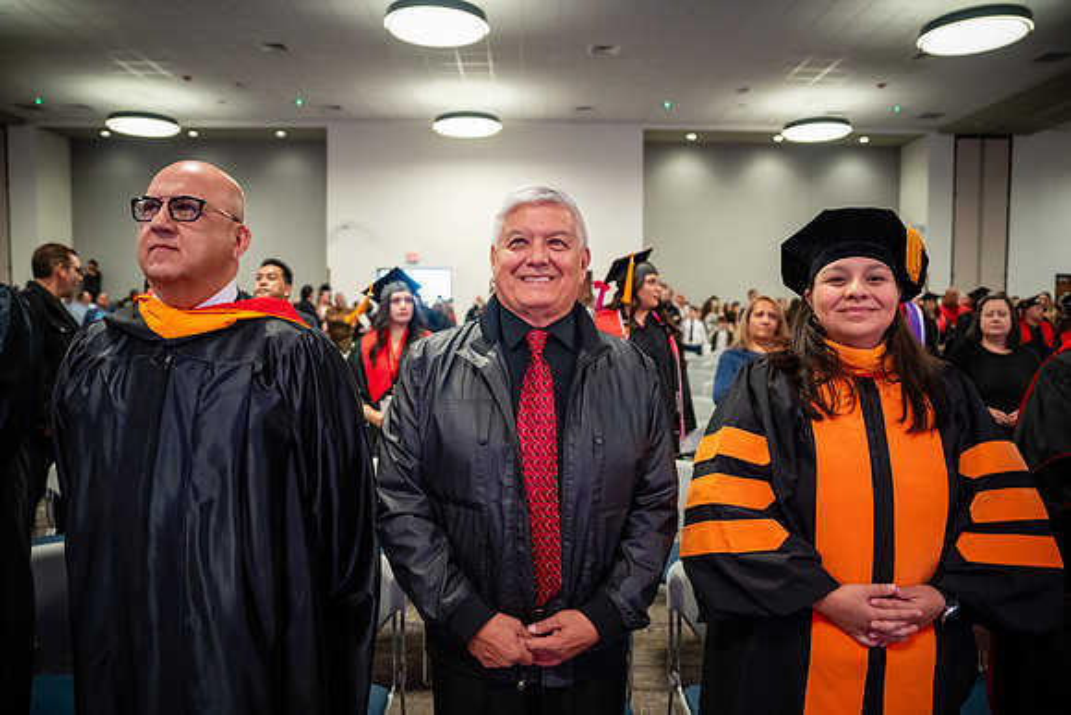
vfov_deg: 51.3
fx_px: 744
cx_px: 536
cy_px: 358
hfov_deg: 71.5
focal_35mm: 25
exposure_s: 1/160
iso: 3200
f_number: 2.8
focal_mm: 25
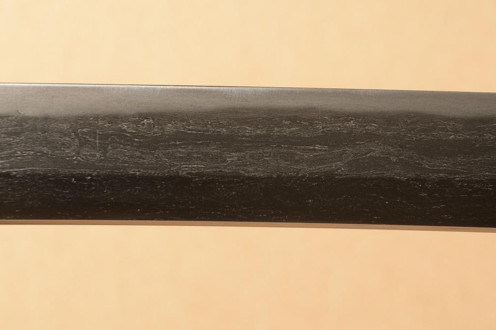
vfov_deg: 7.0
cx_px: 320
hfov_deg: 10.5
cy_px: 115
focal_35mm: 197
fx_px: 2709
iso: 400
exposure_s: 1/1.6
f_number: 11
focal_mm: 95
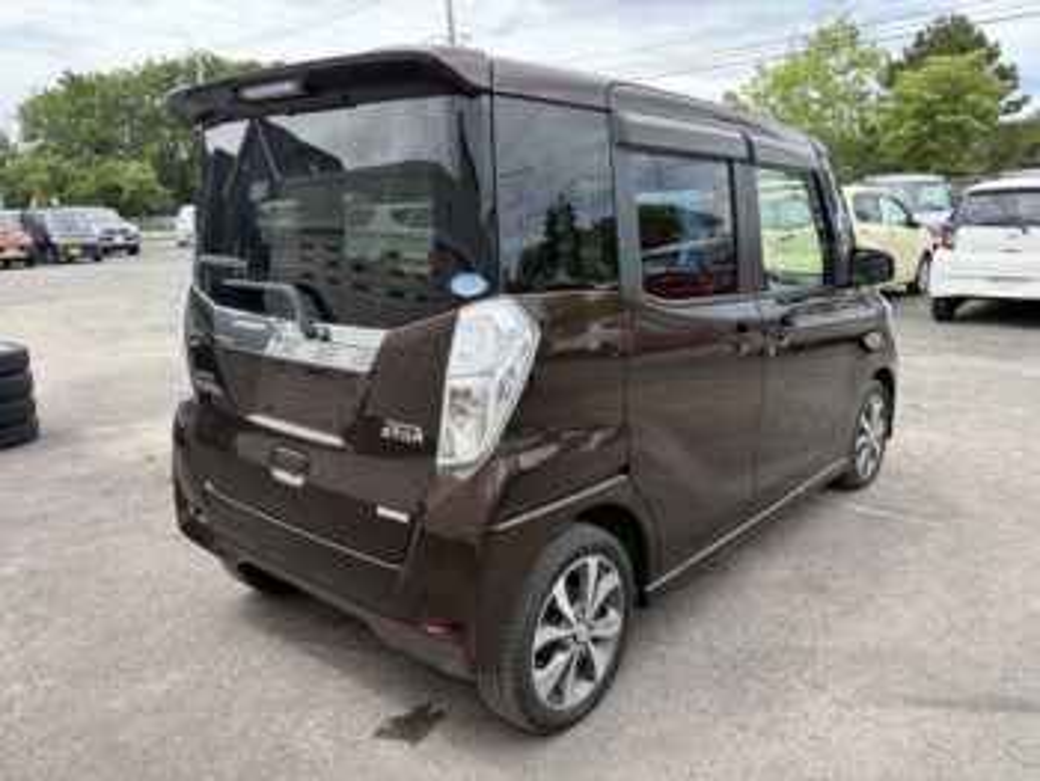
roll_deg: +1.7
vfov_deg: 53.1
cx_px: 520
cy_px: 390
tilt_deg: -12.6
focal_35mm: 26
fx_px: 782
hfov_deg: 67.3
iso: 64
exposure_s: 1/1364
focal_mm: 5.96
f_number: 1.6
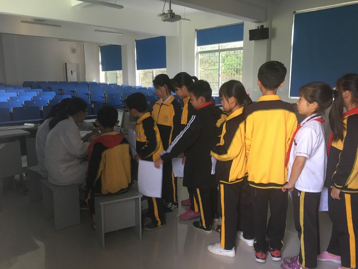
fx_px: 300
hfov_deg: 61.7
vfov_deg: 48.2
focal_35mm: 29
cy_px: 134
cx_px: 179
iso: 100
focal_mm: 4.15
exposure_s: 1/33
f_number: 2.2
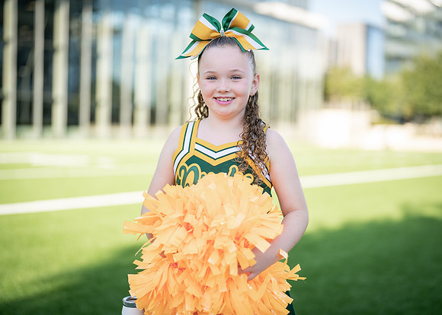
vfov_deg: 26.0
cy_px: 157
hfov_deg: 35.9
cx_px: 232
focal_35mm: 54
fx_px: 682
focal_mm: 50
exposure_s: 1/1600
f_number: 1.2
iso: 100
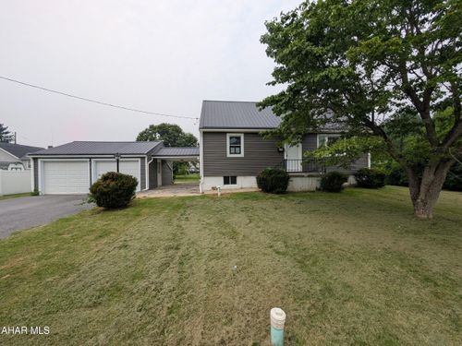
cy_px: 173
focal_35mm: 12
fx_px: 160
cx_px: 231
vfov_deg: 94.5
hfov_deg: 110.5
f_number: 1.7
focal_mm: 2.02
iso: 54
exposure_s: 1/2545
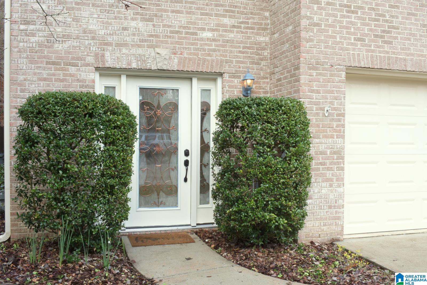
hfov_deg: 53.1
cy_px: 142
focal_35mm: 36
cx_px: 214
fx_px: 427
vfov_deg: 36.9
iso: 800
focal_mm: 24
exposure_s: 1/30
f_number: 22
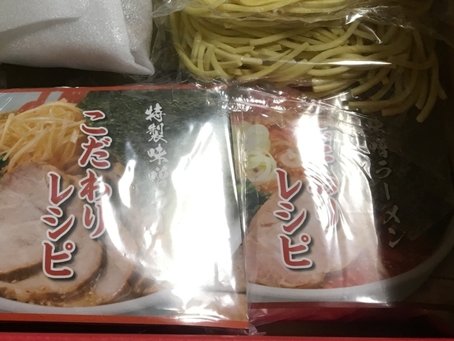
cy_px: 2
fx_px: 826
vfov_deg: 22.4
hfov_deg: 29.4
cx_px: 40
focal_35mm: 63
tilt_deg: -67.0
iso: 40
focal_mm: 4.15
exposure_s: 1/30
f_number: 2.2
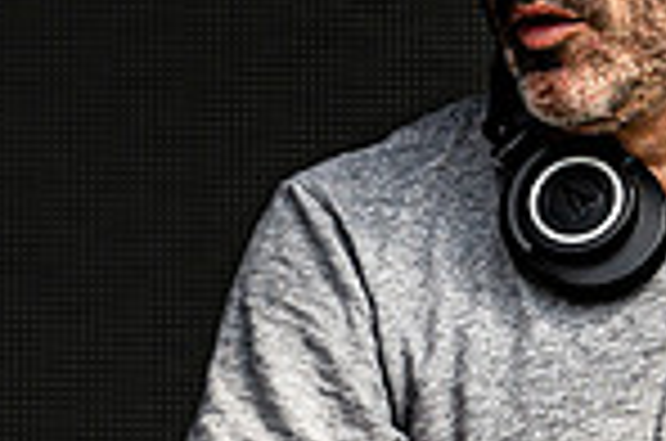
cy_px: 33
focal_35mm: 847
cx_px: 449
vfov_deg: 1.6
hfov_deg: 2.4
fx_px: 15636
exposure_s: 1/1000
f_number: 5
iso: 160
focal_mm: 200
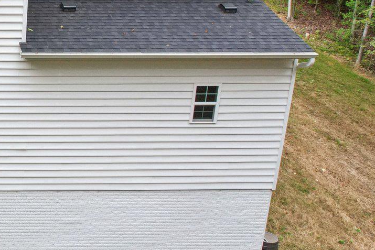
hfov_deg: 27.0
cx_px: -107
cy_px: 55
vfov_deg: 21.3
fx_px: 656
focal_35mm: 63
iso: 400
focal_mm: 8.38
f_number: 2.8
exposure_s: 1/500
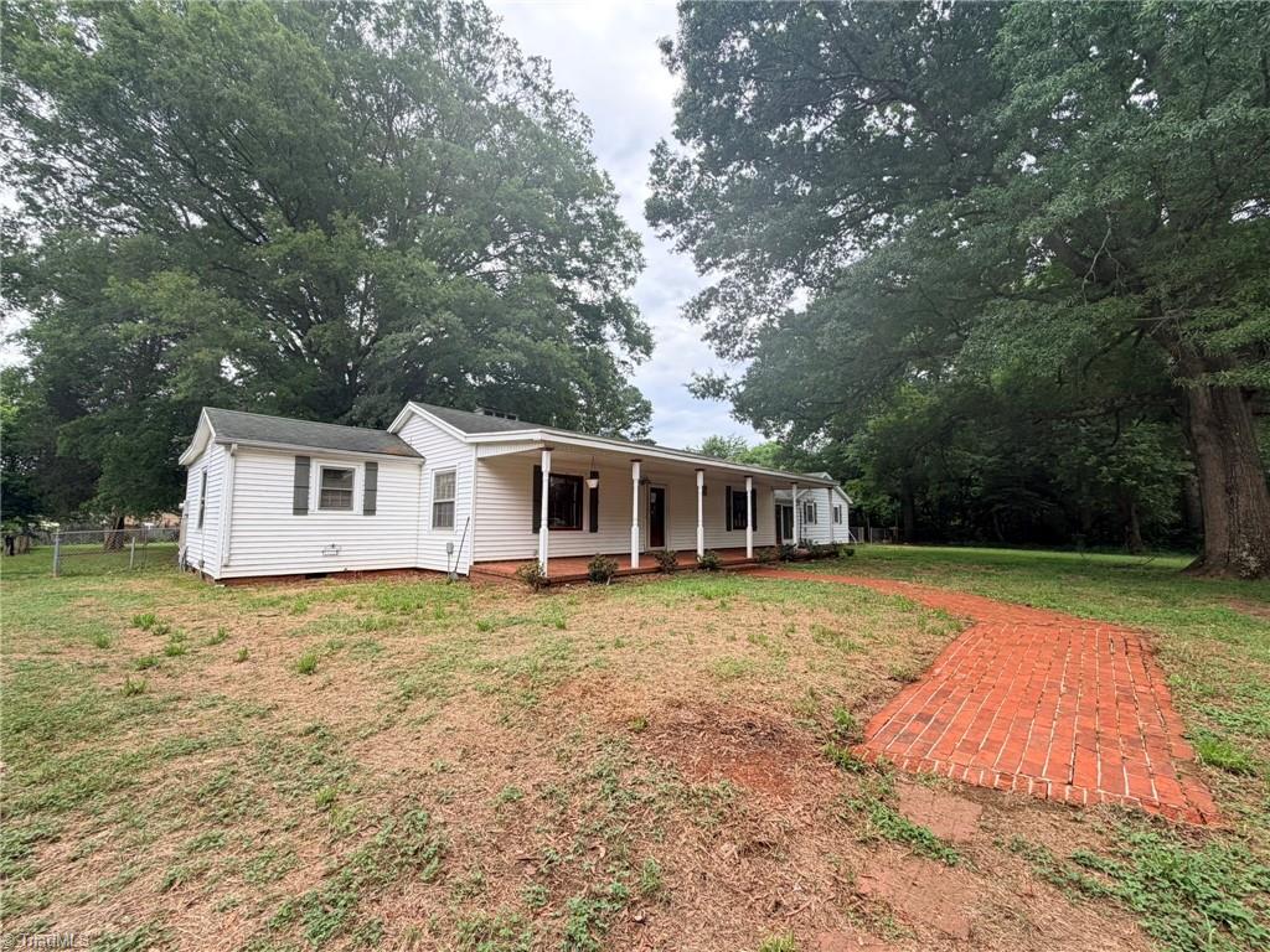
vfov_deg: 85.7
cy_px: 476
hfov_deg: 102.1
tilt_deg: +5.9
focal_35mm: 14
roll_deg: -0.8
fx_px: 514
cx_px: 635
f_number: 2.2
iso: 64
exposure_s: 1/502
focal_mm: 2.22
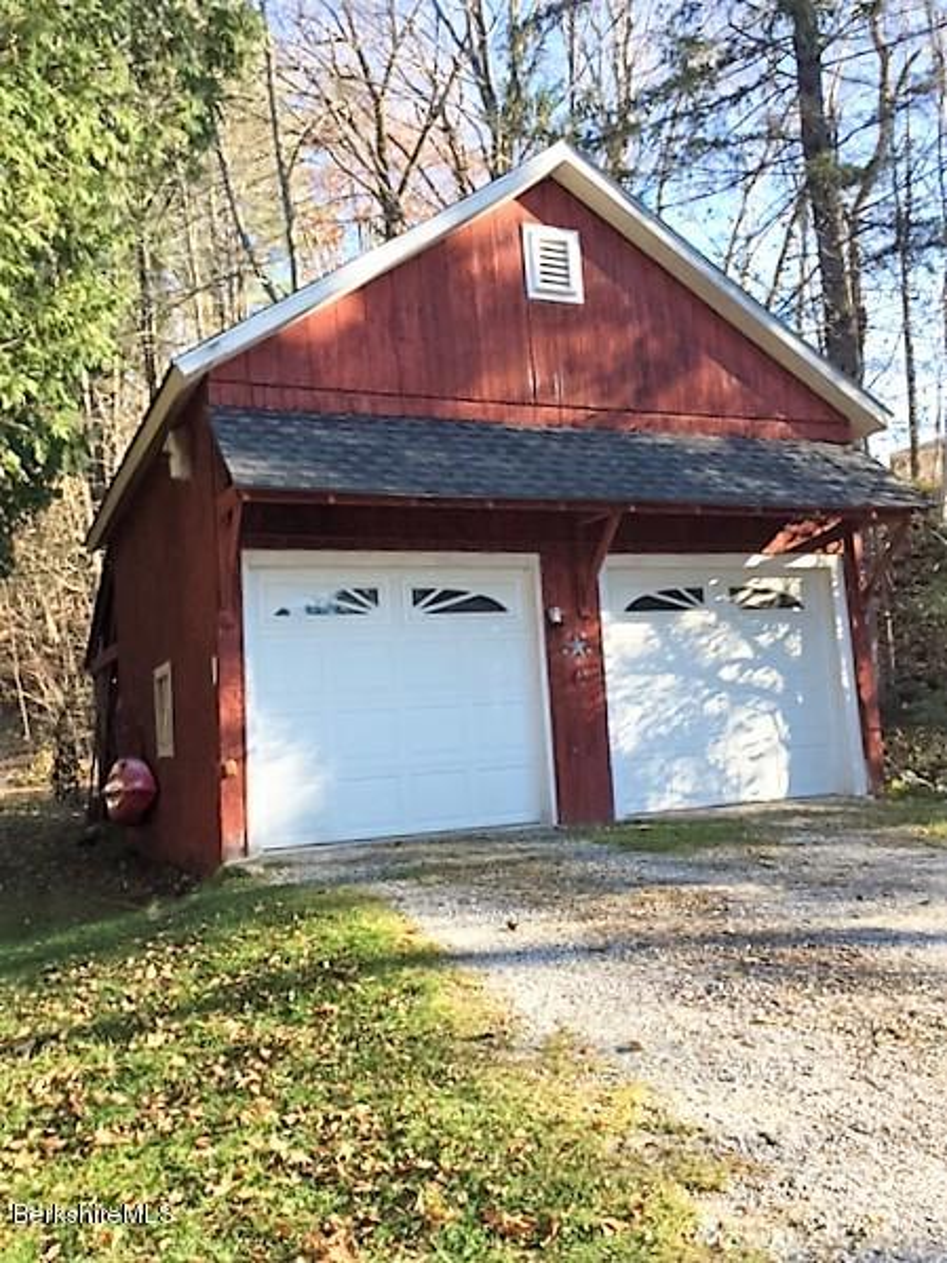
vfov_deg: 61.7
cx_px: 474
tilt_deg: +5.7
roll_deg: +0.1
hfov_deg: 48.2
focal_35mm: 29
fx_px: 1058
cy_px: 632
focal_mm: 4.15
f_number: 2.2
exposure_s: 1/211
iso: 32
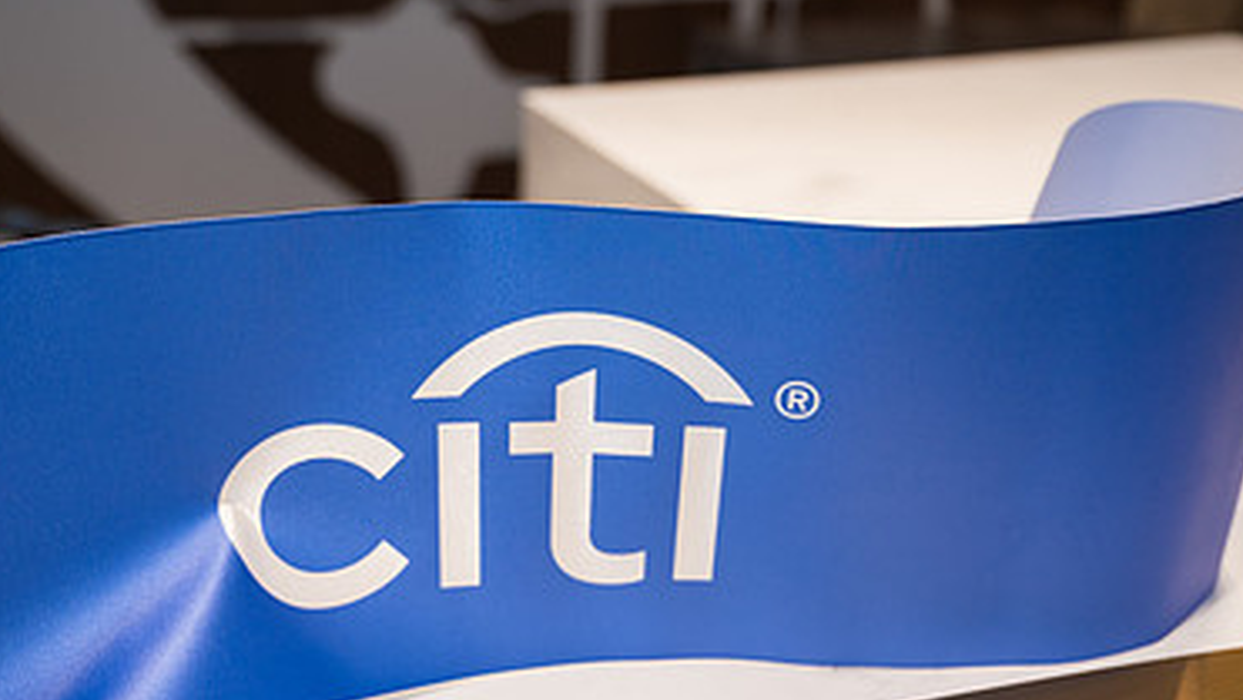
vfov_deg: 25.8
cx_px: 553
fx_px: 1517
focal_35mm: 46
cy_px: 503
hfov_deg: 44.5
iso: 400
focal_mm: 26.5
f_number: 3.2
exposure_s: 1/160
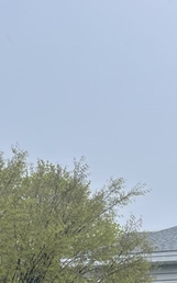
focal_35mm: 82
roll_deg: -2.1
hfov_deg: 15.4
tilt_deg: +4.8
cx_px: 208
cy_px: 406
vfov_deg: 21.7
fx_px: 634
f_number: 1.6
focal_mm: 5.1
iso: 50
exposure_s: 1/975
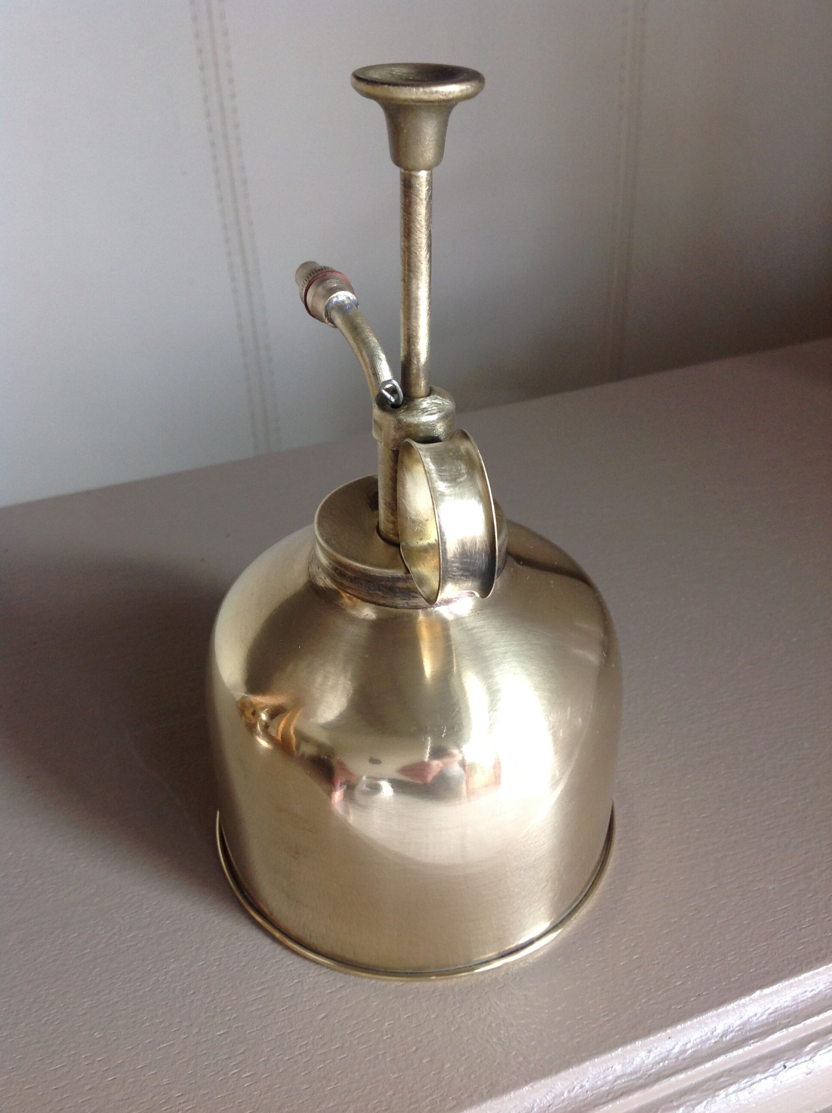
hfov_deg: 40.6
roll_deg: +3.1
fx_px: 1125
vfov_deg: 52.7
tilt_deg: -35.6
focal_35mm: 35
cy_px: 556
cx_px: 416
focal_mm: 4.28
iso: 64
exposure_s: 1/15
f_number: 2.4
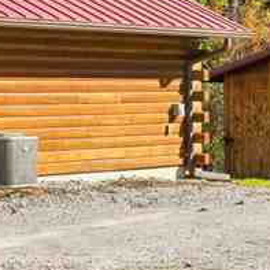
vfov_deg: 9.0
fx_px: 1703
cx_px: -149
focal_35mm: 193
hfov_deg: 8.8
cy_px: 64
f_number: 9
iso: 500
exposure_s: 1/50
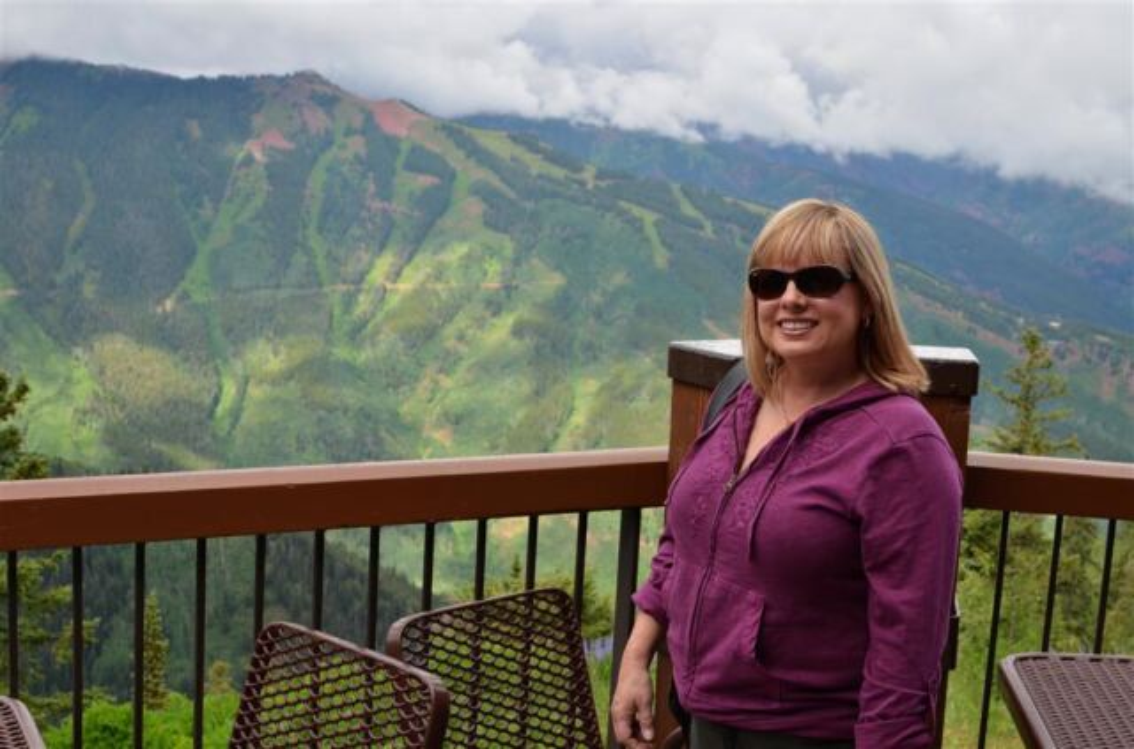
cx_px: 567
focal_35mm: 52
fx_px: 1649
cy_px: 374
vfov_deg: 25.6
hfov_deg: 37.9
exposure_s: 1/200
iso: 100
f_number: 7.1
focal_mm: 35
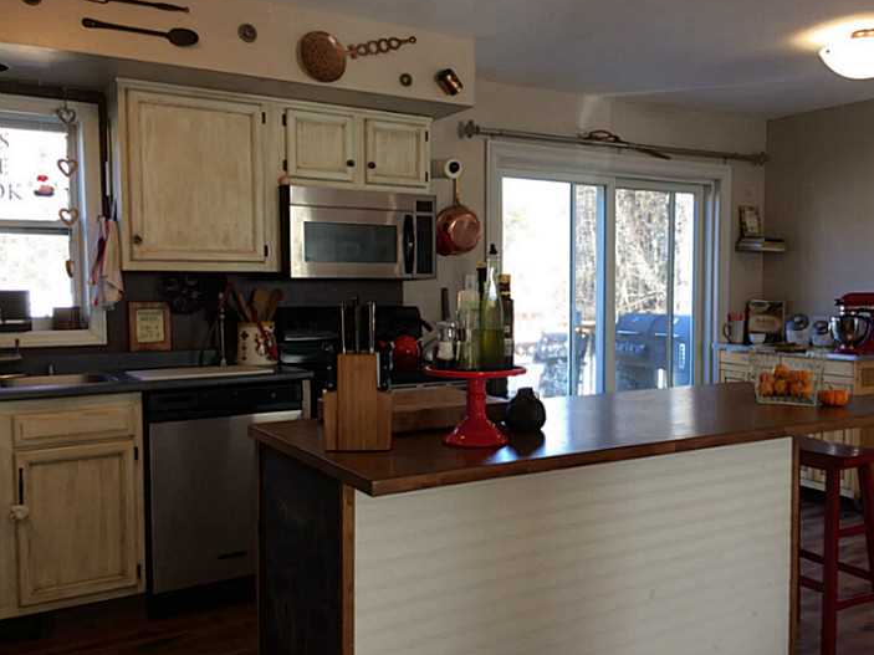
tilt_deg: -3.1
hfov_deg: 55.2
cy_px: 336
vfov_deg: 42.9
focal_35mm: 33
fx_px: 833
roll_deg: +0.0
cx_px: 496
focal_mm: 4.15
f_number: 2.2
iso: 40
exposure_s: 1/60
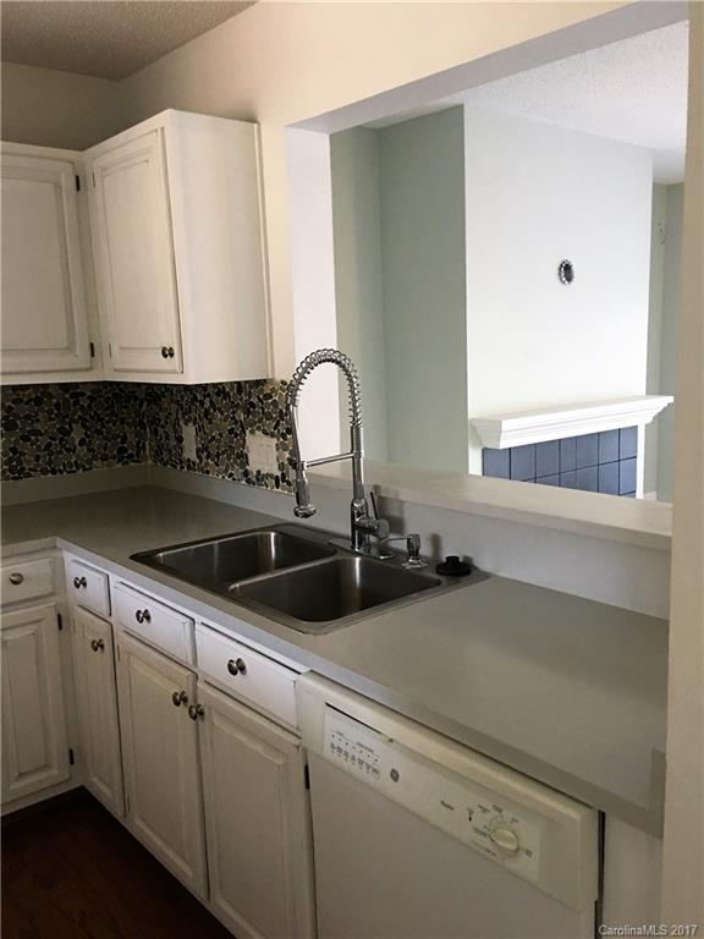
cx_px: 352
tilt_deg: -9.2
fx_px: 786
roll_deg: +2.2
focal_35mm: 29
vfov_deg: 61.7
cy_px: 470
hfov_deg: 48.2
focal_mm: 4.15
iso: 80
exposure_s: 1/15
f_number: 2.2
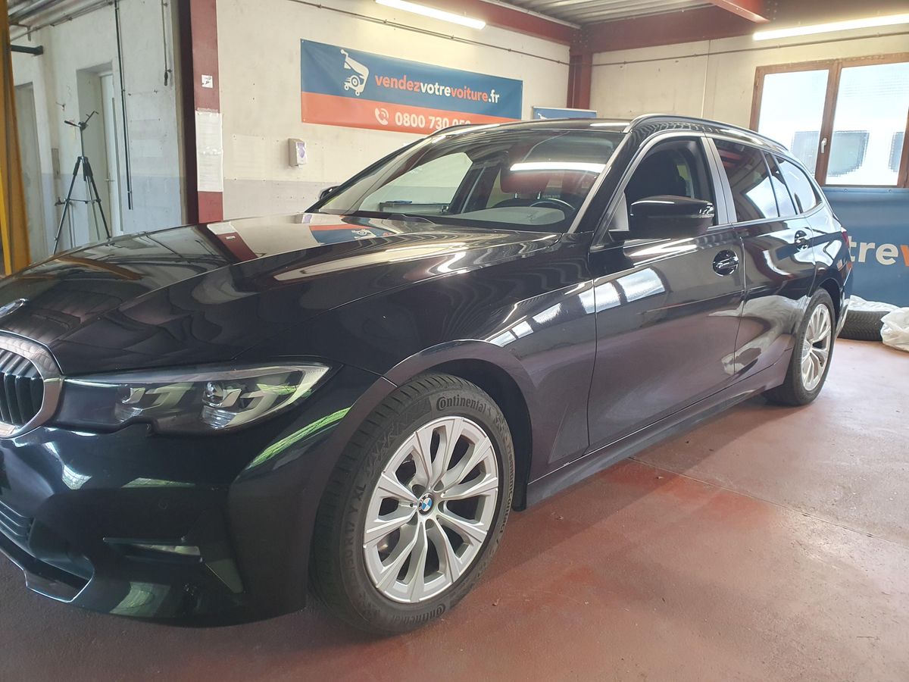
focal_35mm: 26
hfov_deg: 67.3
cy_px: 341
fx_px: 683
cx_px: 454
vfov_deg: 53.1
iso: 200
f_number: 2.4
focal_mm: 4.32
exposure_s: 1/50
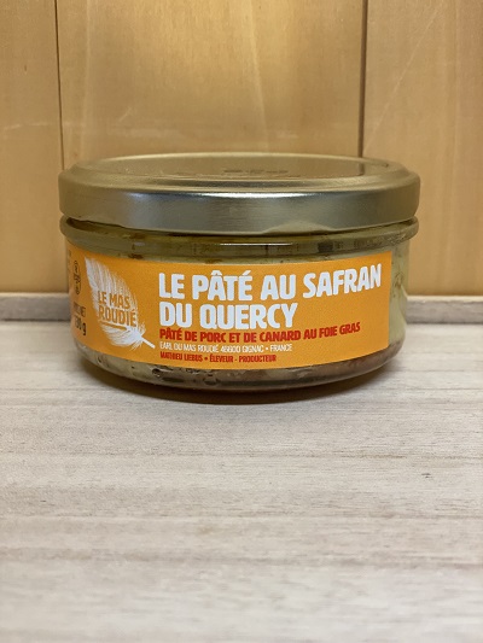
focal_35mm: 52
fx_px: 967
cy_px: 322
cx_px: 242
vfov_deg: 36.8
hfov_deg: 28.0
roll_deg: -1.1
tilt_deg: -14.0
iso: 160
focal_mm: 6
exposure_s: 1/100
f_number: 2
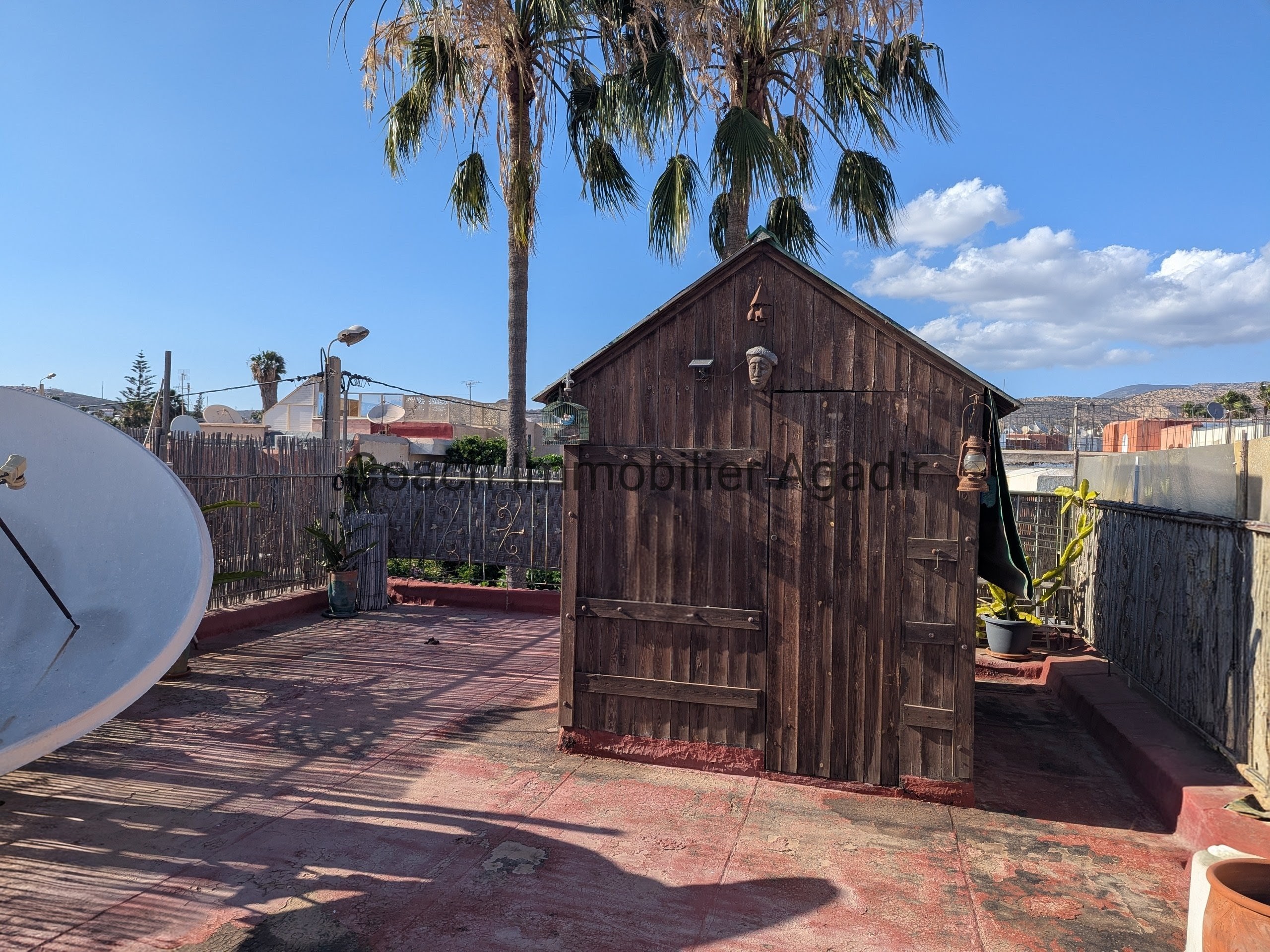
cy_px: 476
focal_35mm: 24
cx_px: 635
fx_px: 881
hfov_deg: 71.6
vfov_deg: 56.8
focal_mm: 6.81
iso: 46
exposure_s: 1/1984
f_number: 1.85
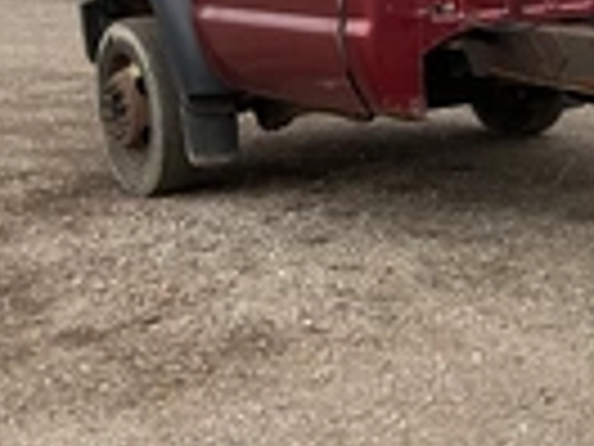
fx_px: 1510
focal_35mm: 88
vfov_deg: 16.6
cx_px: 832
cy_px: 68
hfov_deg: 19.9
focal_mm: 3
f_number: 1.8
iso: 25
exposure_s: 1/335
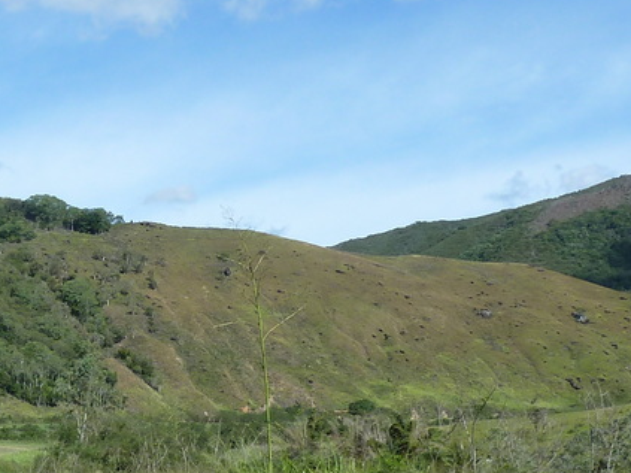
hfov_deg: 25.4
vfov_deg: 20.3
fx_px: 1294
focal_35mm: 71
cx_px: -69
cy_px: 422
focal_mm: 4.1
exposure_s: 1/400
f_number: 4.5
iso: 80
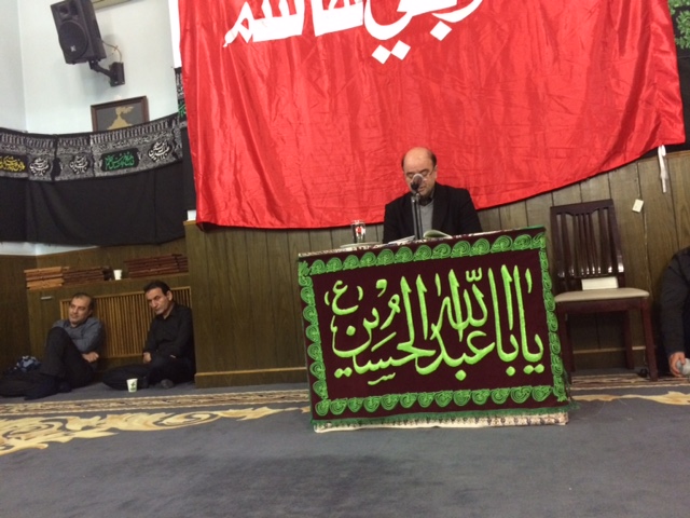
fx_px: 578
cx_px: 345
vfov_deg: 48.2
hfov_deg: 61.7
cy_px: 259
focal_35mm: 29
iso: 400
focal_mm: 4.15
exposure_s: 1/17
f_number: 2.2
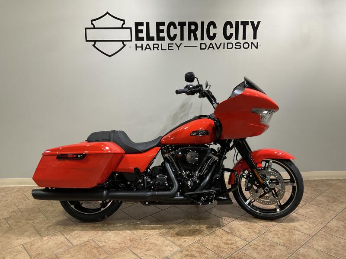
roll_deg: +0.3
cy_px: 130
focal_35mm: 29
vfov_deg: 48.2
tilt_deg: -10.7
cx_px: 173
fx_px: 290
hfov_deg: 61.7
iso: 80
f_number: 1.8
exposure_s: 1/60
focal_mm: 3
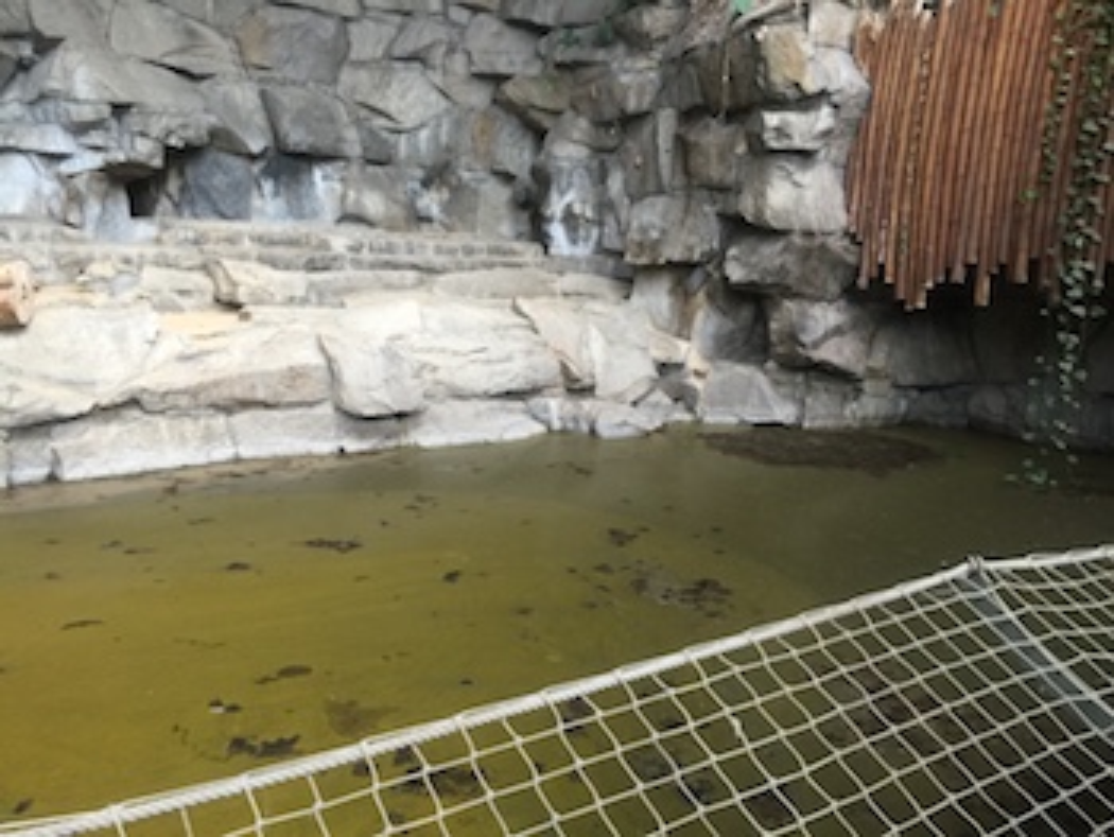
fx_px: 934
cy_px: 418
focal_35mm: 29
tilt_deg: -10.3
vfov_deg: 48.3
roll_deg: -2.0
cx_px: 557
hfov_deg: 61.6
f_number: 2.2
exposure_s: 1/33
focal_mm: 4.15
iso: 64
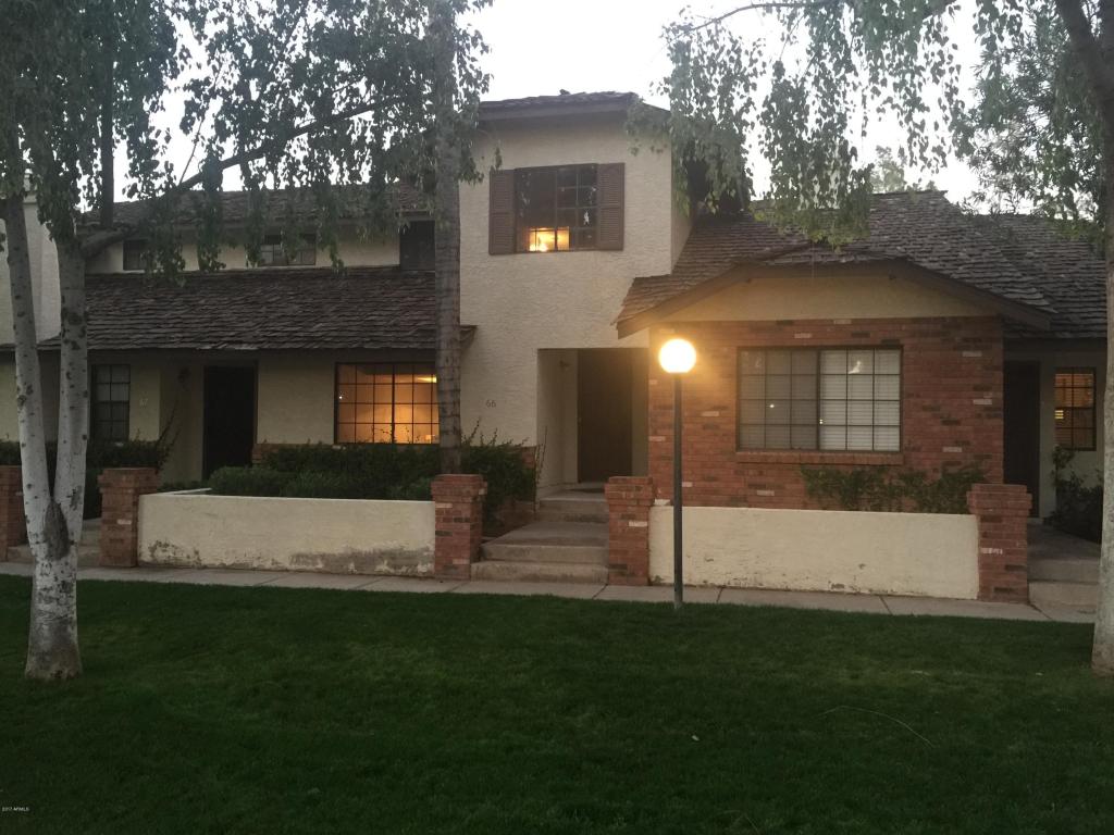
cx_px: 557
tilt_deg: +1.9
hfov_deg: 61.7
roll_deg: -1.5
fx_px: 933
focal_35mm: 29
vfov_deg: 48.2
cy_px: 418
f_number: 2.2
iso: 100
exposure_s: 1/8
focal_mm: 4.15
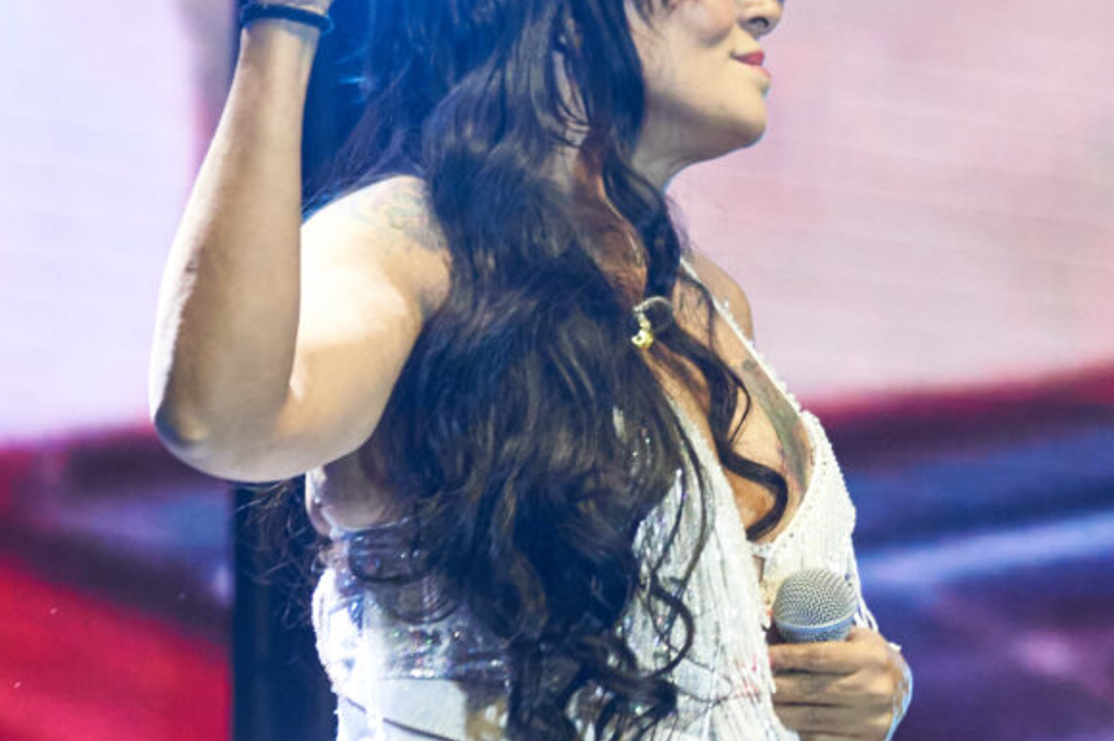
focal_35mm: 325
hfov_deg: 6.3
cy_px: 555
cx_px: 1006
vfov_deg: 4.2
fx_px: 10051
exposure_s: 1/250
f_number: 5.6
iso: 8000
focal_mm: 105
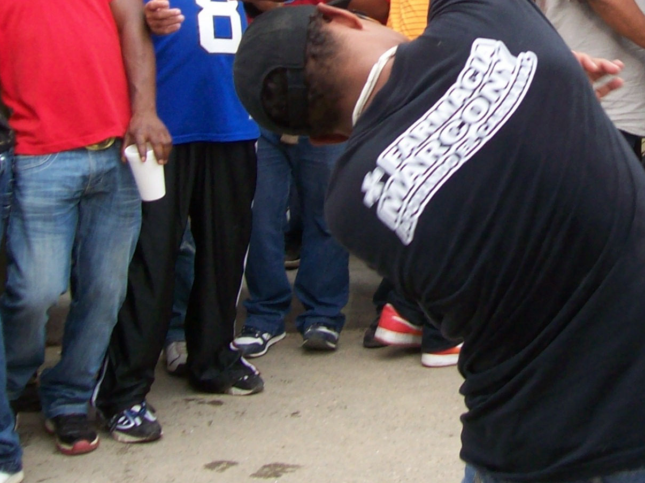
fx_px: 1583
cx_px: 637
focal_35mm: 85
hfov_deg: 22.2
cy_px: -28
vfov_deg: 16.9
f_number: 2.7
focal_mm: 6
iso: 80
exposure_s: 1/315
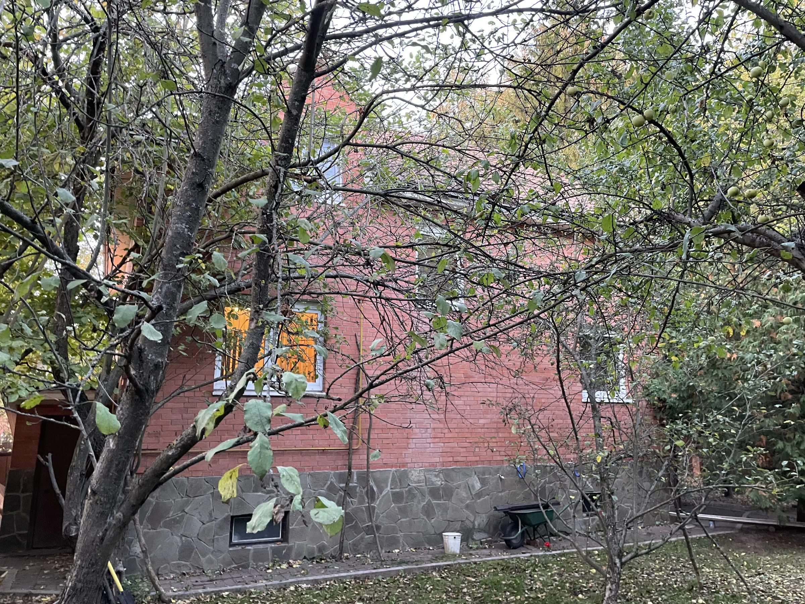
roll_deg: +0.1
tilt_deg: +13.1
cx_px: 402
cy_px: 302
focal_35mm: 26
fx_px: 605
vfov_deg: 53.1
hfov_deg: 67.3
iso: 400
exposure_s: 1/60
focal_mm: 4.2
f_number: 1.6
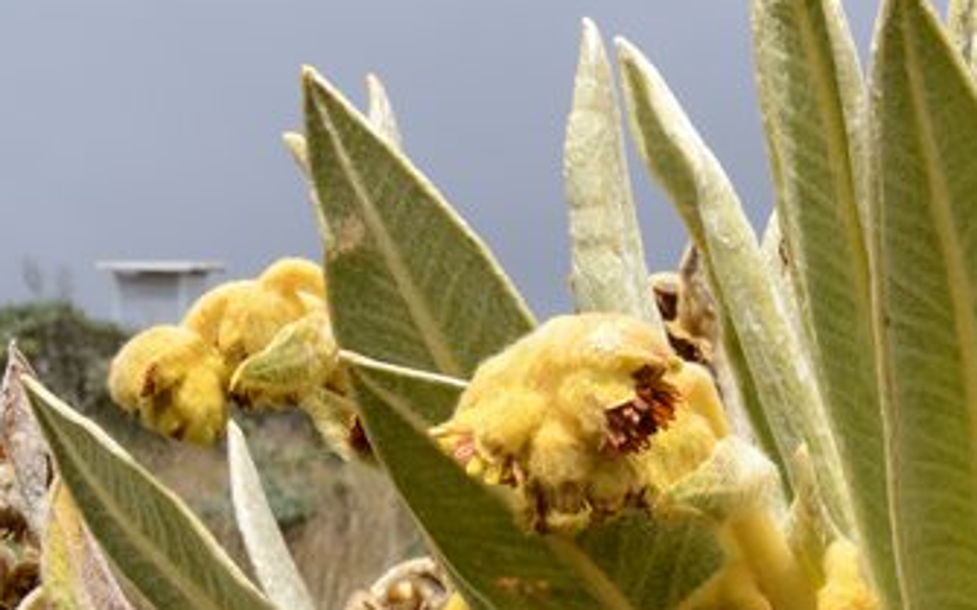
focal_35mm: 123
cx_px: 1047
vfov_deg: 10.5
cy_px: 607
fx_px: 3273
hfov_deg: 16.5
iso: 640
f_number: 14
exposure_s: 1/320
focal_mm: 30
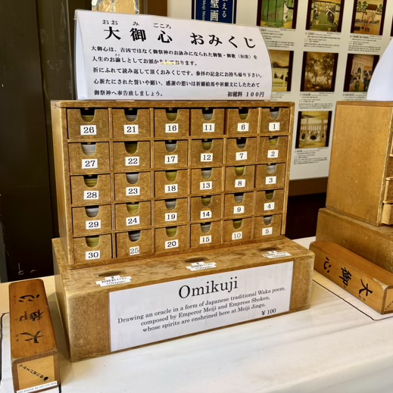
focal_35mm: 31
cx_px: 179
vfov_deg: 52.5
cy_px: 196
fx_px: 398
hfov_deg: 52.5
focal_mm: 5.96
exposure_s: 1/121
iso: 40
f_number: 1.6
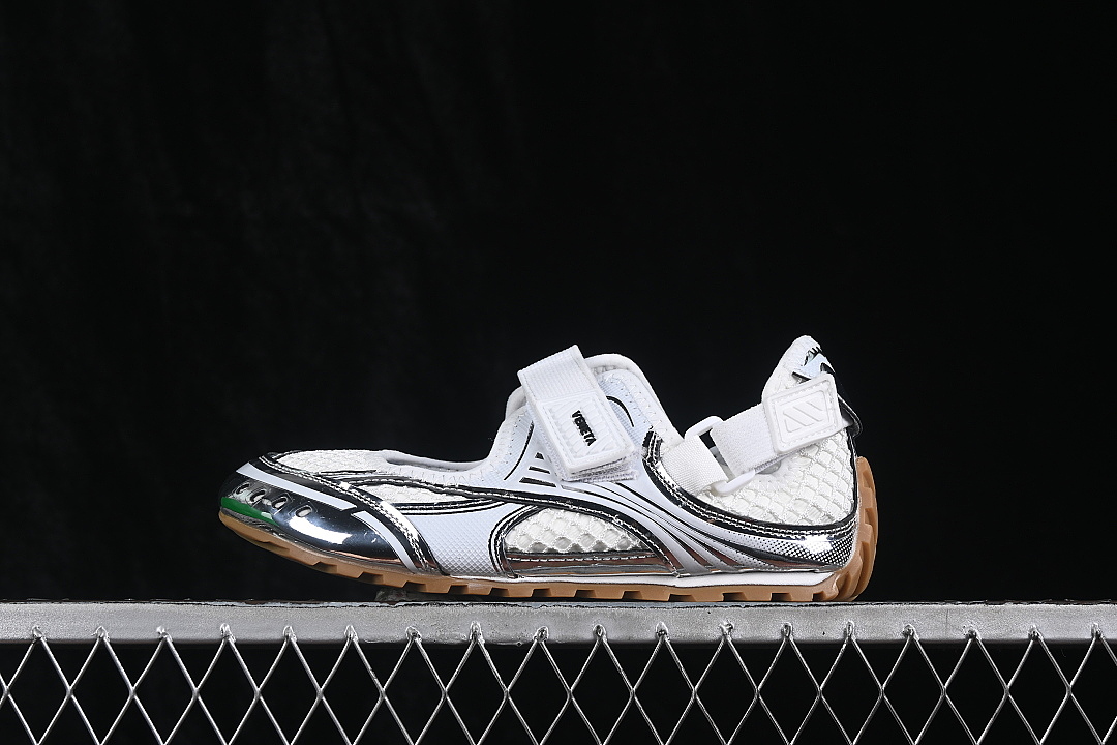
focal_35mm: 75
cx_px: 558
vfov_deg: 18.2
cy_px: 372
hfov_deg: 27.0
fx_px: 2327
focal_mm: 50
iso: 160
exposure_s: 1/80
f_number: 8
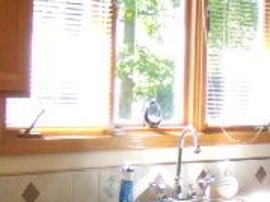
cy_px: 140
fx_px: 1006
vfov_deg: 11.5
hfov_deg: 15.0
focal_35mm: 129
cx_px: 272
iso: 400
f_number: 3.6
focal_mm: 6.4
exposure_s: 1/50
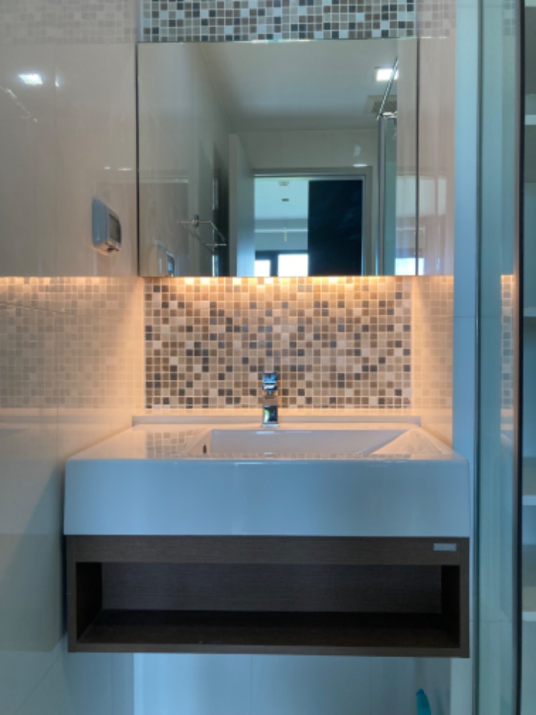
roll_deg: -1.2
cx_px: 268
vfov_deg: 63.4
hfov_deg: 49.7
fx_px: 578
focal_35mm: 28
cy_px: 358
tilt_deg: +1.0
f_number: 1.8
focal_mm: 3.99
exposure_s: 1/50
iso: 50
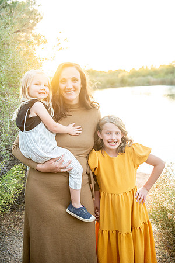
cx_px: 88
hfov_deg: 30.5
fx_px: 321
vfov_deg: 44.5
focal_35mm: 44
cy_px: 132
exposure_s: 1/250
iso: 640
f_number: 4
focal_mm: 44
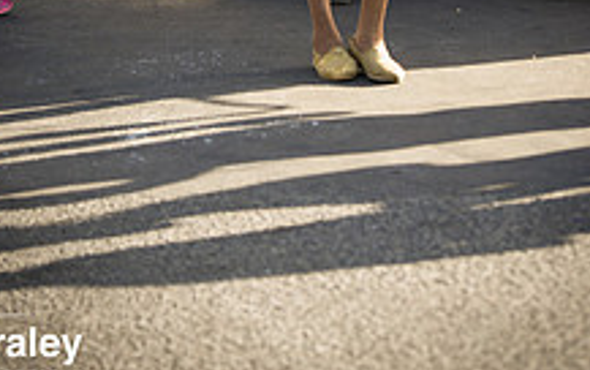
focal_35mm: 211
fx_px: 3395
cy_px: -207
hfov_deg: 9.9
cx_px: 300
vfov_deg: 6.2
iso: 100
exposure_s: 1/200
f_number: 5
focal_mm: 100
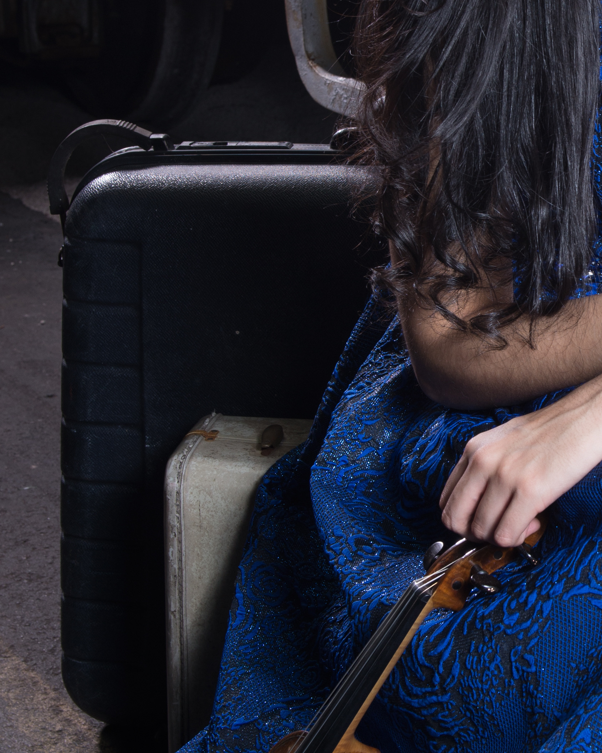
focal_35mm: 91
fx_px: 2027
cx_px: 619
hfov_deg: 16.5
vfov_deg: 21.0
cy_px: 319
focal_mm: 34
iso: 200
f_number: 8
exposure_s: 1/160
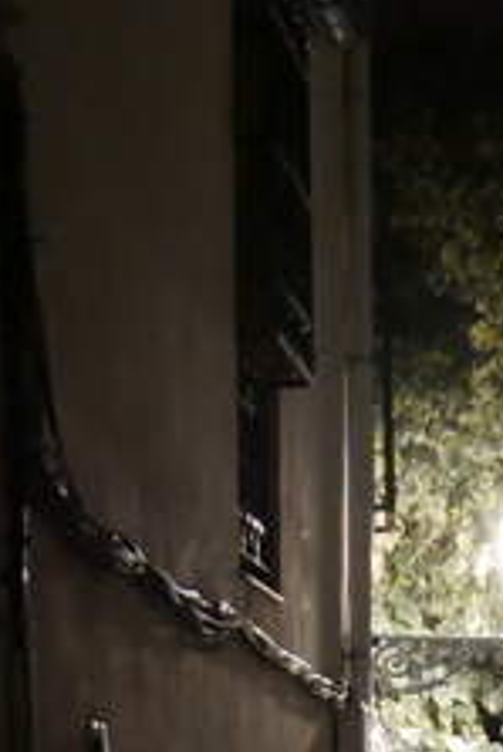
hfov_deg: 8.5
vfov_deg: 12.1
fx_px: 3306
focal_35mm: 158
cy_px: 1268
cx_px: 700
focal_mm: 19.9
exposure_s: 1/30
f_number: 2.6
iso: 3200
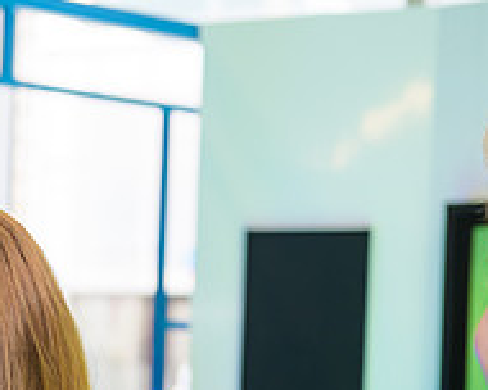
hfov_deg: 14.4
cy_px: 430
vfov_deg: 11.8
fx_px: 1863
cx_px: -131
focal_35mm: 129
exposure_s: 1/125
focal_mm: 45
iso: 400
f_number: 3.2
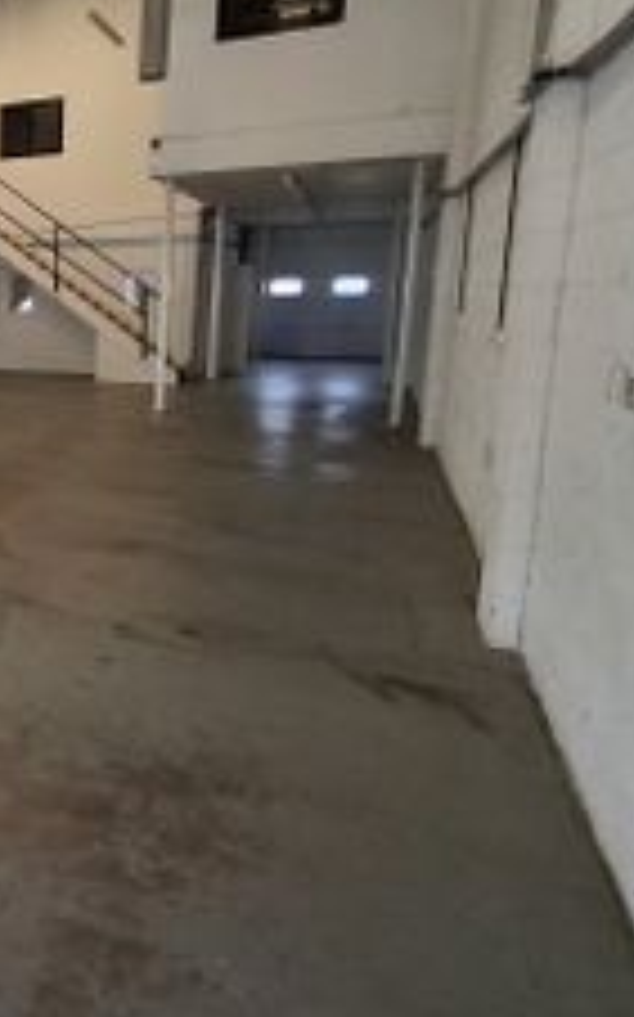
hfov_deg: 32.9
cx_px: -157
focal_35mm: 30
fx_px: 830
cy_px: 405
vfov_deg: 62.3
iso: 160
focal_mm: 1.64
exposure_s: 1/50
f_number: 2.2
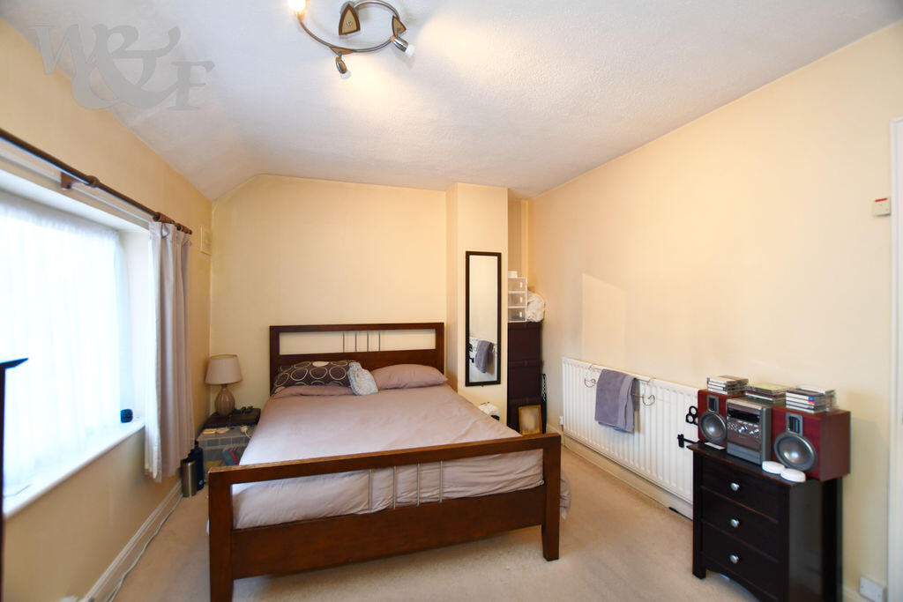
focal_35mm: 15
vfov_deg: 77.3
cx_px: 452
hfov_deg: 100.4
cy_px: 301
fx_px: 376
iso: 450
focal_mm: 10
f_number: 4
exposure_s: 1/60
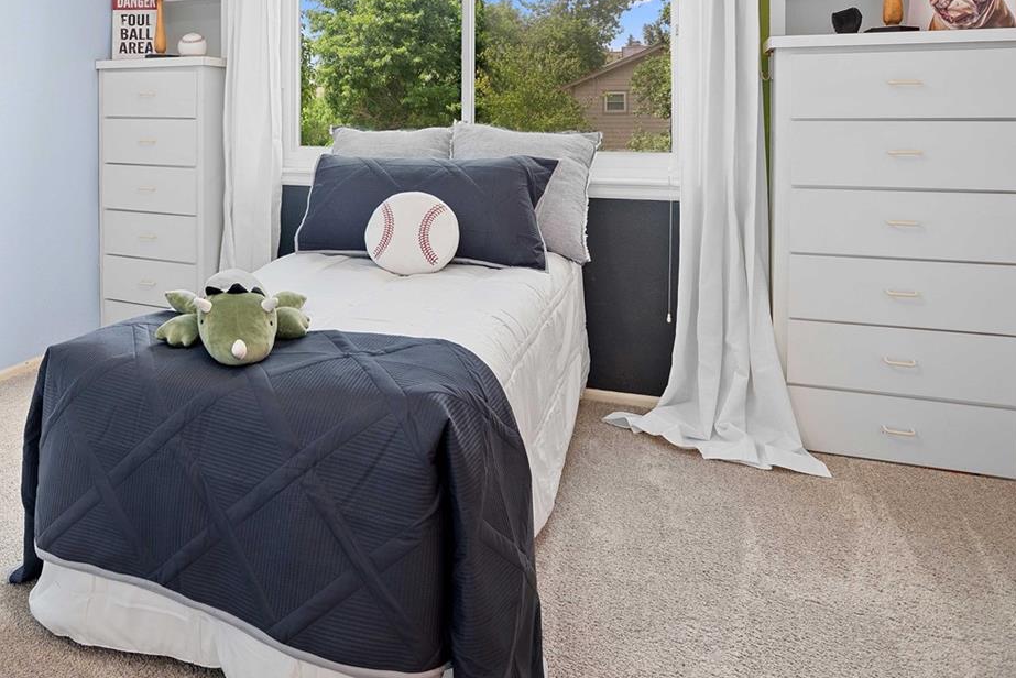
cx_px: 334
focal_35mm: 26
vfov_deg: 46.1
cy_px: 103
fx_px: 734
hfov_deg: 67.4
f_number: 10
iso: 100
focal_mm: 15
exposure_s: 1/1.25
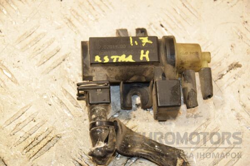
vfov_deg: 11.4
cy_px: 83
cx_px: 125
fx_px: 833
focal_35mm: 120
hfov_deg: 17.1
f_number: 6.3
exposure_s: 1/200
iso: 800
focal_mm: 80
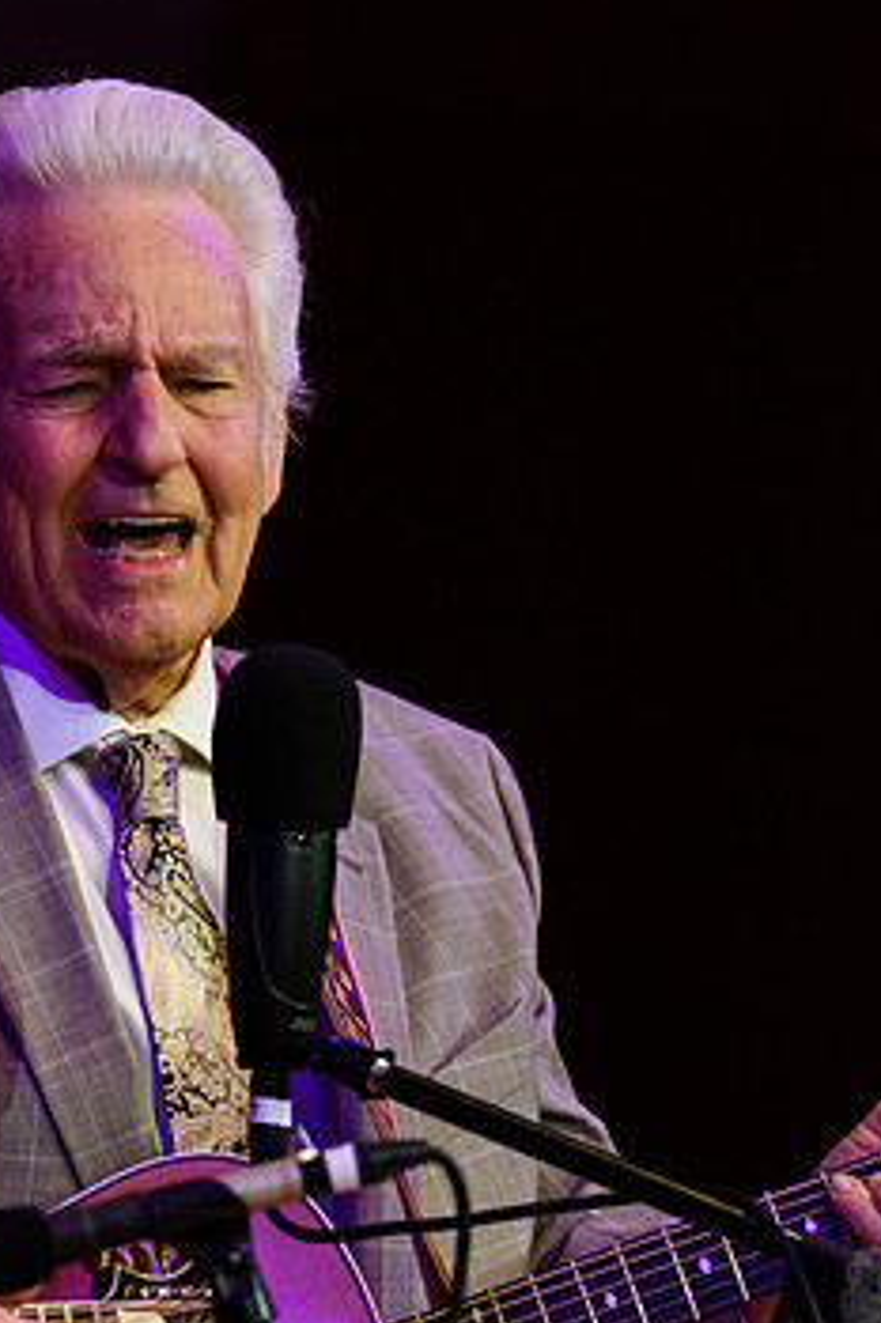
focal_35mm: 646
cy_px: 644
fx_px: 23735
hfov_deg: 2.1
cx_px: 193
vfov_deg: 3.2
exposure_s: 1/640
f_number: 6
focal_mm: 390
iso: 2500
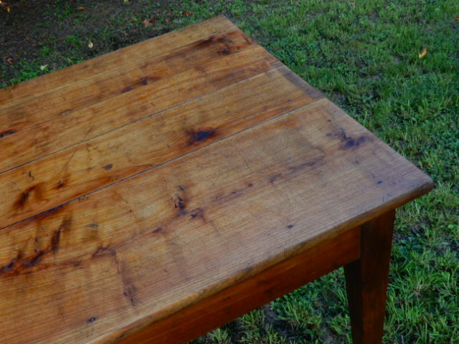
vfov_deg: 40.7
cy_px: 172
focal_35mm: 35
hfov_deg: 52.6
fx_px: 464
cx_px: 230
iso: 80
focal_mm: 6.2
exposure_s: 1/50
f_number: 4.5
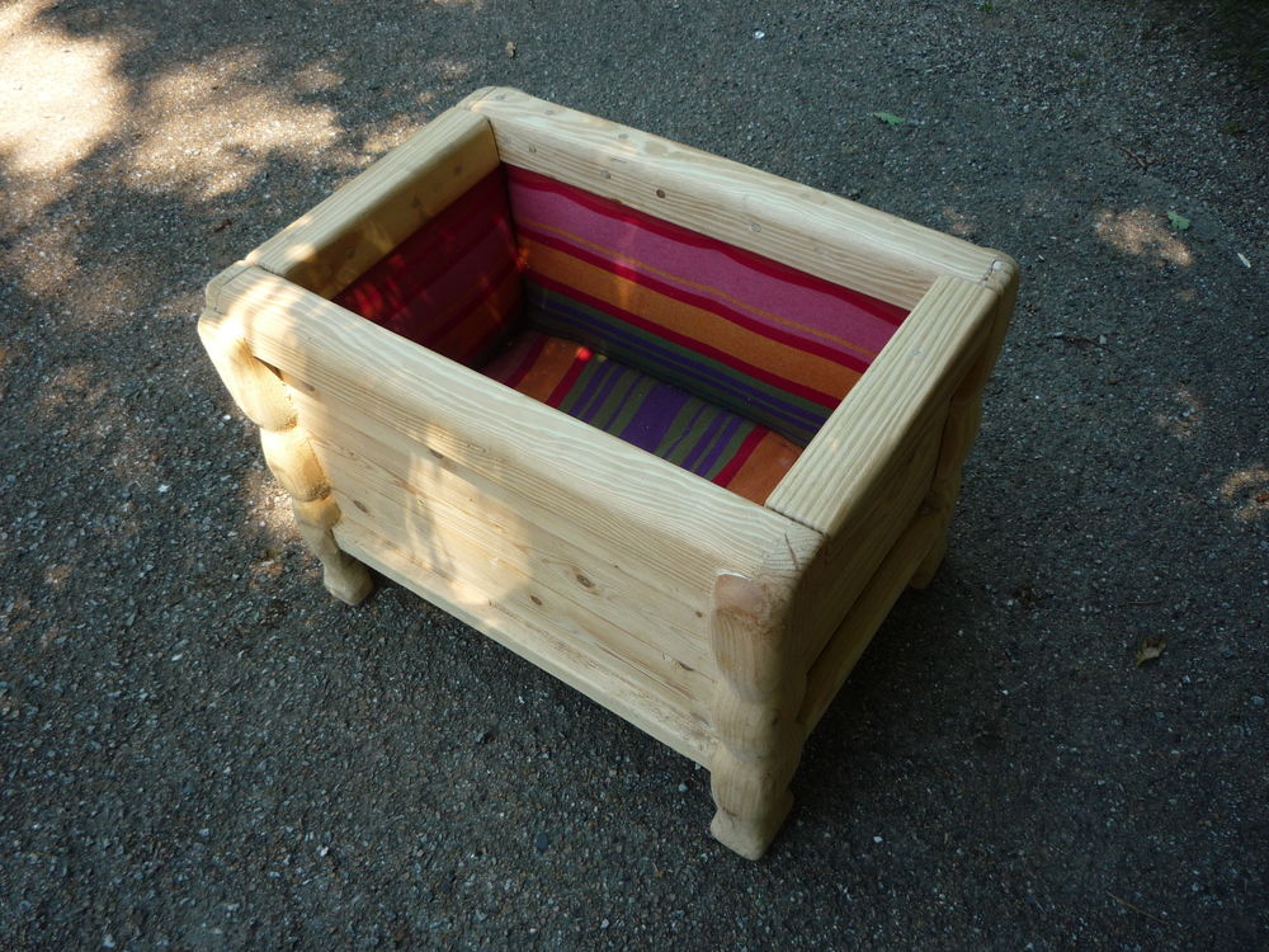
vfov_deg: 46.8
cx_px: 634
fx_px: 1100
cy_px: 476
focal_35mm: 30
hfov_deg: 60.0
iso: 100
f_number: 4
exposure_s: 1/100
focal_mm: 5.2
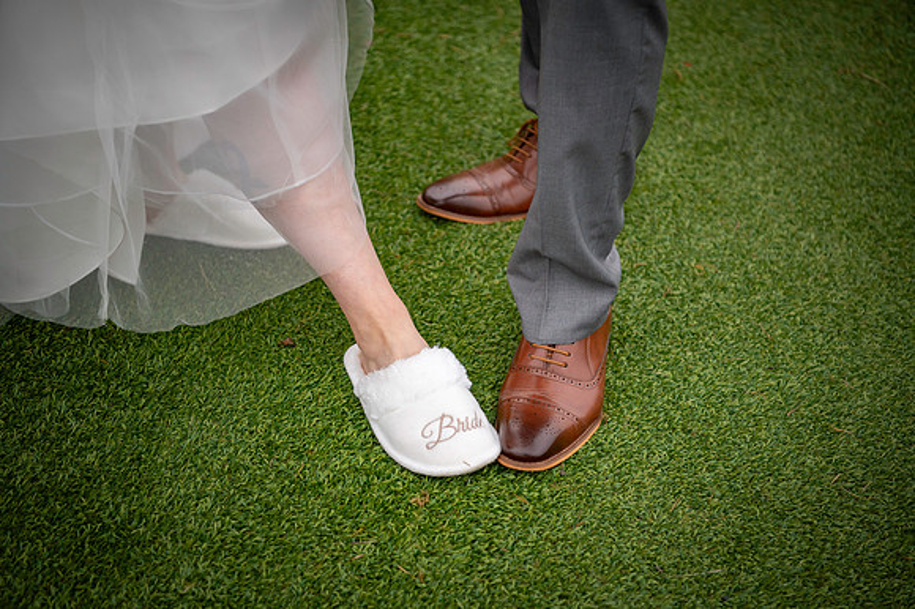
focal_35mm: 65
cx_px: 458
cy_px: 304
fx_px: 1651
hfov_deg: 31.0
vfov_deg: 20.9
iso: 800
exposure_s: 1/2000
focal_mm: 65
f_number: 2.8
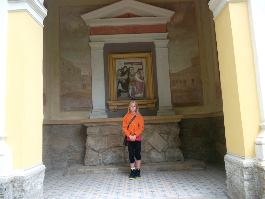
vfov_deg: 49.7
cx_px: 132
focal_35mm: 28
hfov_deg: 63.4
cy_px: 100
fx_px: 214
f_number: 3.3
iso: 80
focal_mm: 4.1
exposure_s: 1/90
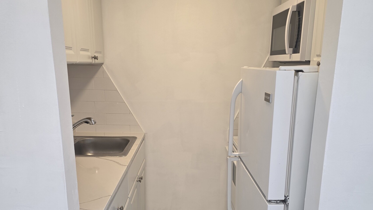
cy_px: 154
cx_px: 189
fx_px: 336
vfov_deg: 34.0
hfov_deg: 58.0
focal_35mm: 34
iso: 80
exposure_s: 1/55
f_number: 1.7
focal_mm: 6.3
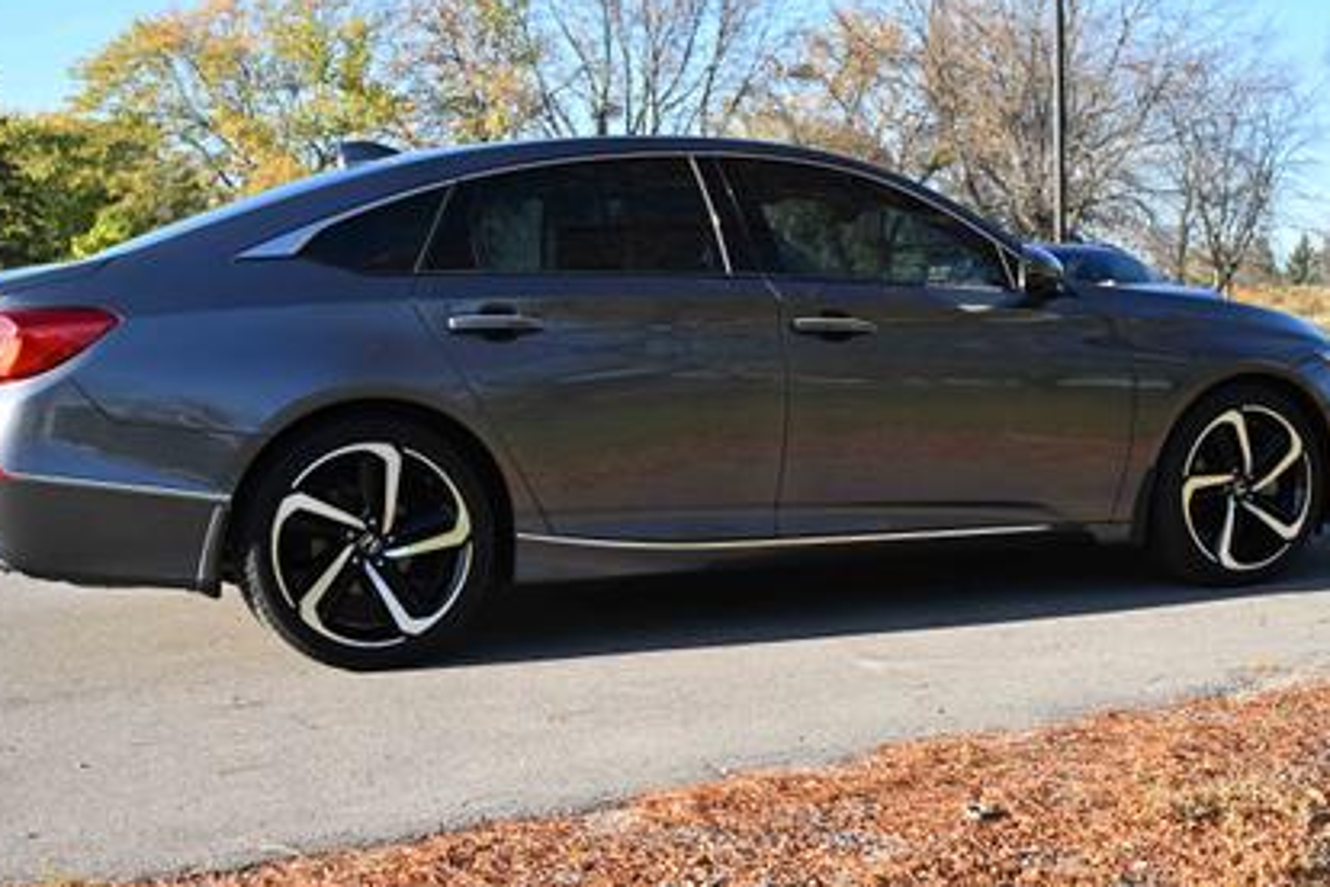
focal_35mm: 46
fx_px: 1685
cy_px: 498
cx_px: 659
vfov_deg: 29.5
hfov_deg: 43.1
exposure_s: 1/250
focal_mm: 25
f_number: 5.6
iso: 140
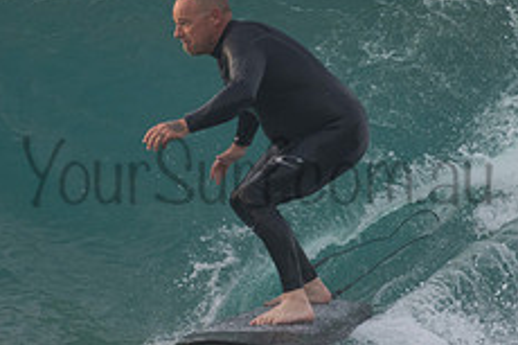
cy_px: 152
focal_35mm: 1892
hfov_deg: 1.1
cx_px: 254
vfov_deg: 0.7
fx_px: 27203
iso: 900
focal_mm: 500
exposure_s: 1/1600
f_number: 5.6
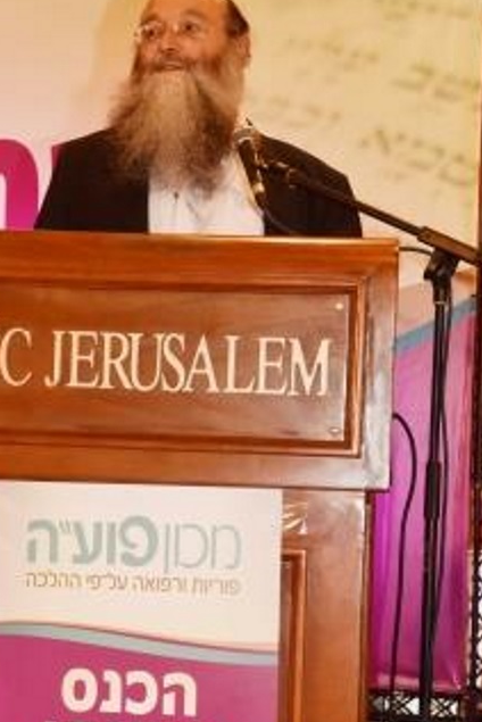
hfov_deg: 26.4
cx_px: 174
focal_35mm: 51
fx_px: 1023
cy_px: 422
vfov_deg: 38.8
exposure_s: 1/60
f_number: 5.6
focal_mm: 24
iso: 1250
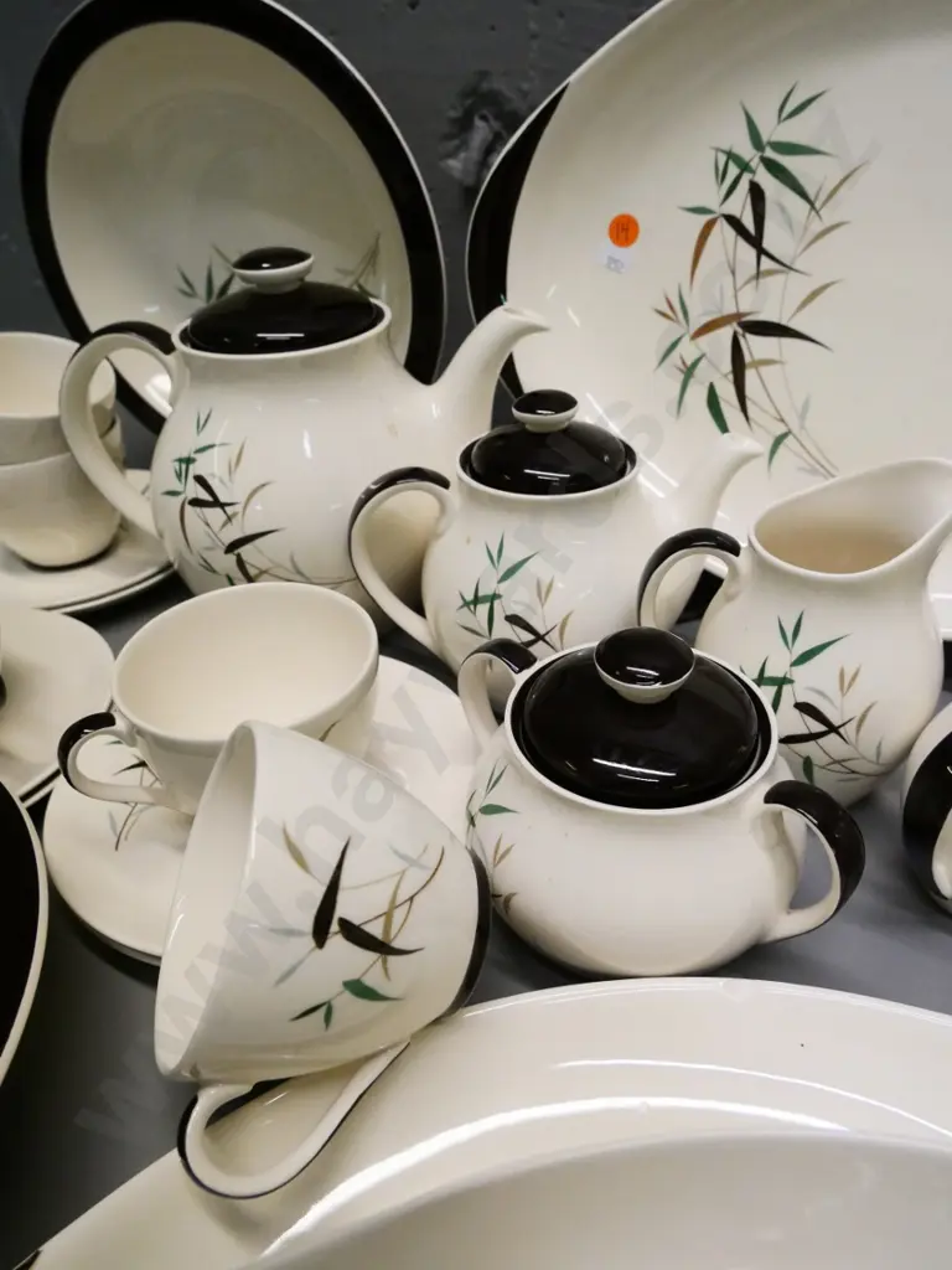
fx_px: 880
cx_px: 476
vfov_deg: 71.6
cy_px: 635
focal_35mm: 24
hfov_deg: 56.8
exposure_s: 1/400
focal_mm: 12
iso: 3200
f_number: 5.1
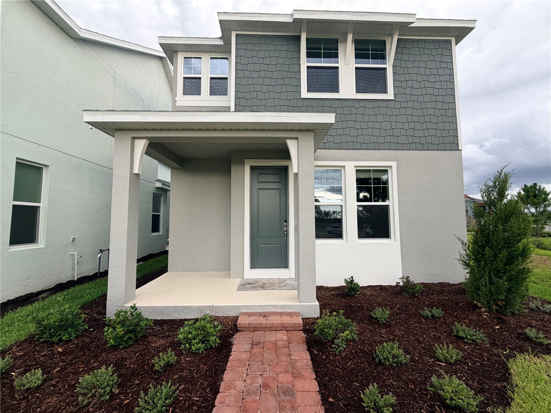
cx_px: 276
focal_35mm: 14
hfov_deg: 102.1
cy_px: 206
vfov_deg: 85.7
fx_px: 223
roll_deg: +0.1
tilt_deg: +4.2
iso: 100
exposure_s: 1/121
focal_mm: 2.22
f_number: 2.2
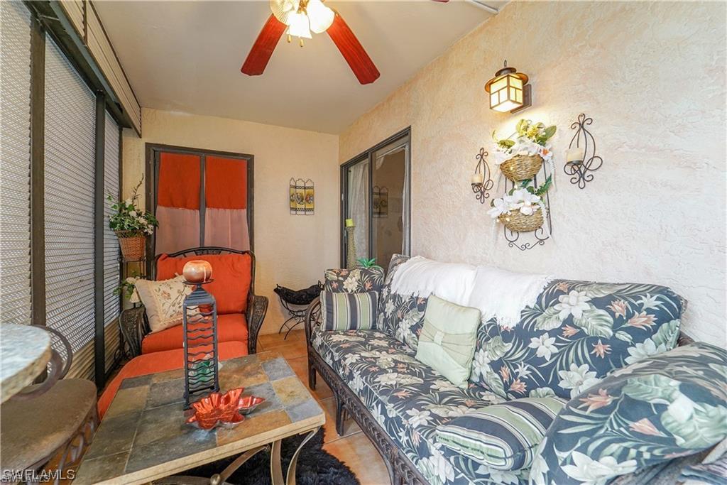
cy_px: 242
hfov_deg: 104.2
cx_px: 364
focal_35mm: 14
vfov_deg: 81.2
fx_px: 283
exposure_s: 1/10
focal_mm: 14
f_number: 8
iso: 640
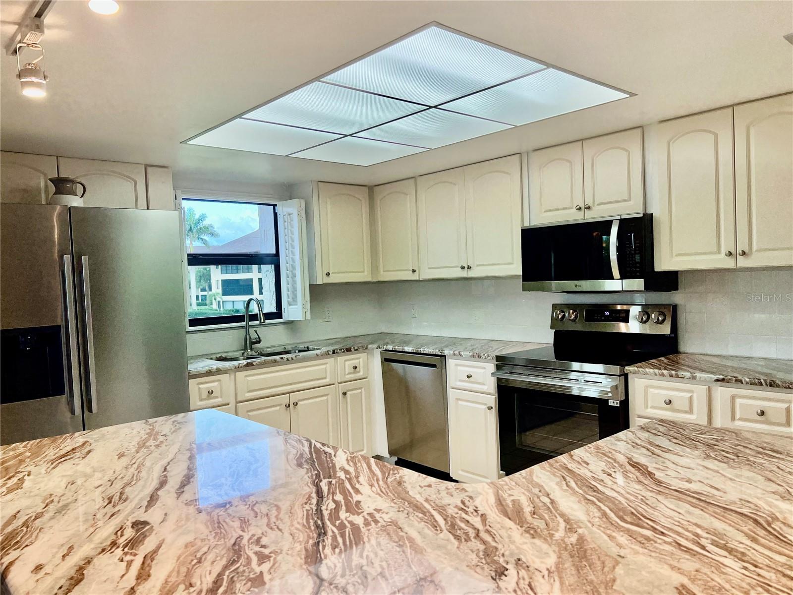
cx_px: 396
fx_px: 596
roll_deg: +1.7
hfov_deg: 67.3
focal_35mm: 26
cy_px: 298
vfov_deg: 53.1
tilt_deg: -2.0
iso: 100
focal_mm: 5.7
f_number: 1.5
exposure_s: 1/120
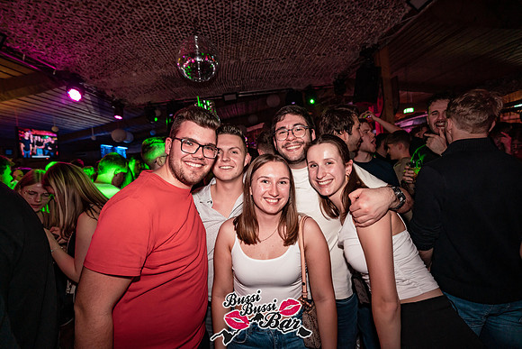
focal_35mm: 16
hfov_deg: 96.7
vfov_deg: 73.8
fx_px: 232
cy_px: 174
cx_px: 261
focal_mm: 16
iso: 1600
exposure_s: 1/60
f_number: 4
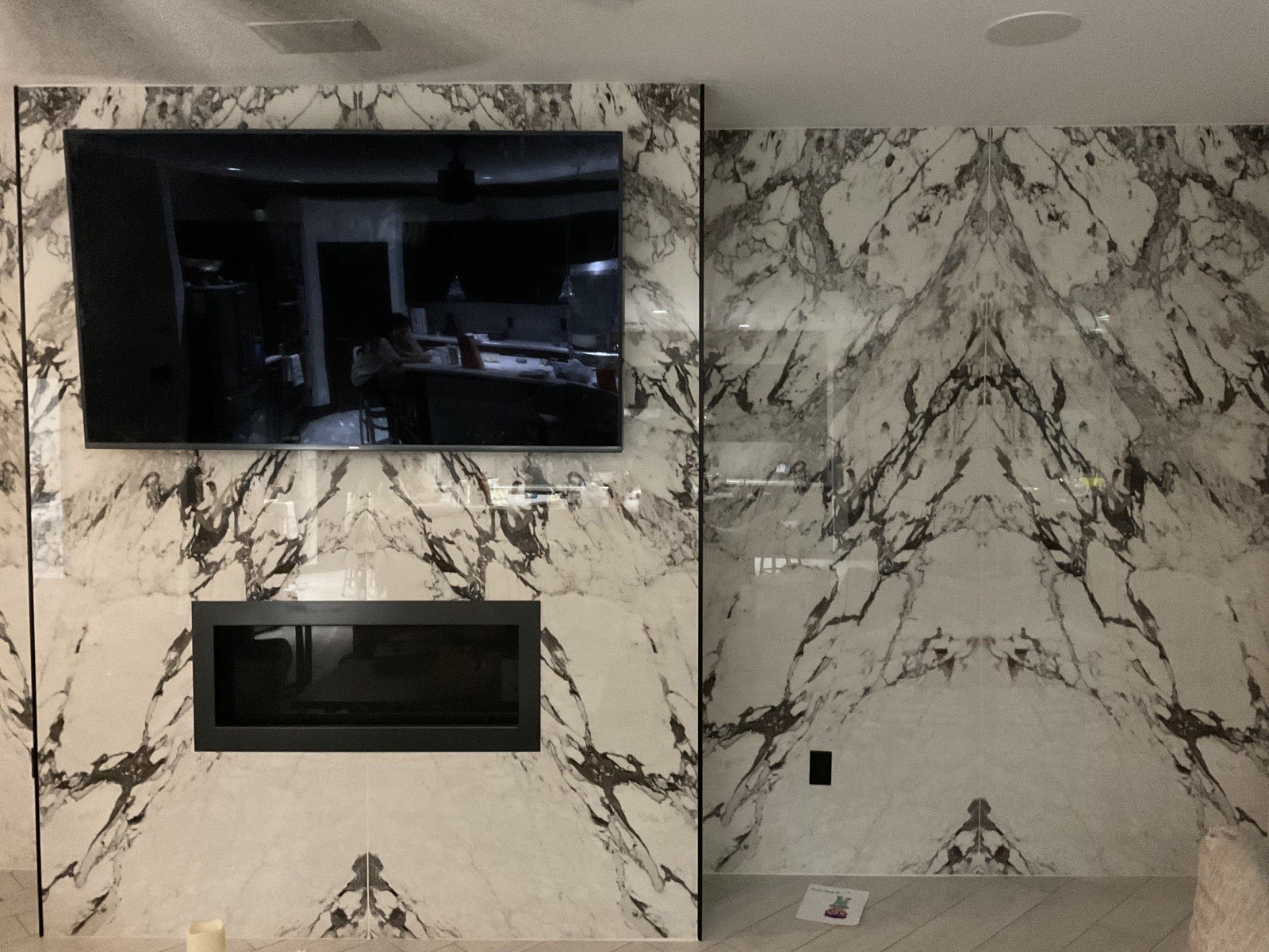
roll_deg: +0.0
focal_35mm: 29
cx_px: 634
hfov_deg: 61.7
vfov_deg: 48.2
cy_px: 476
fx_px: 1063
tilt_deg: -4.0
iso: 500
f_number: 1.8
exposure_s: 1/20
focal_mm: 3
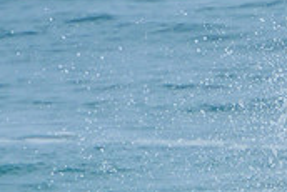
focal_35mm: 1853
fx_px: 14785
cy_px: 149
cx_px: 406
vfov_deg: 0.7
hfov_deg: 1.1
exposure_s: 1/2000
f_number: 8
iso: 500
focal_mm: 400
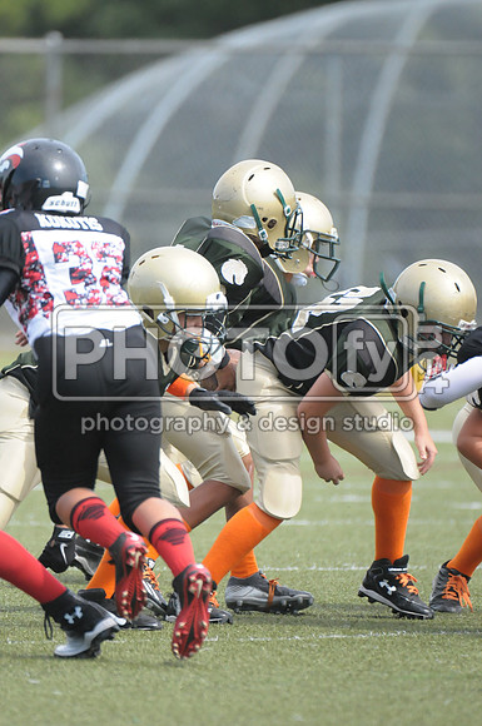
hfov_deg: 2.3
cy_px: 363
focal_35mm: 600
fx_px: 12085
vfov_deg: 3.4
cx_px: 241
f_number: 4
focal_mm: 400
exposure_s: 1/4000
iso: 1600
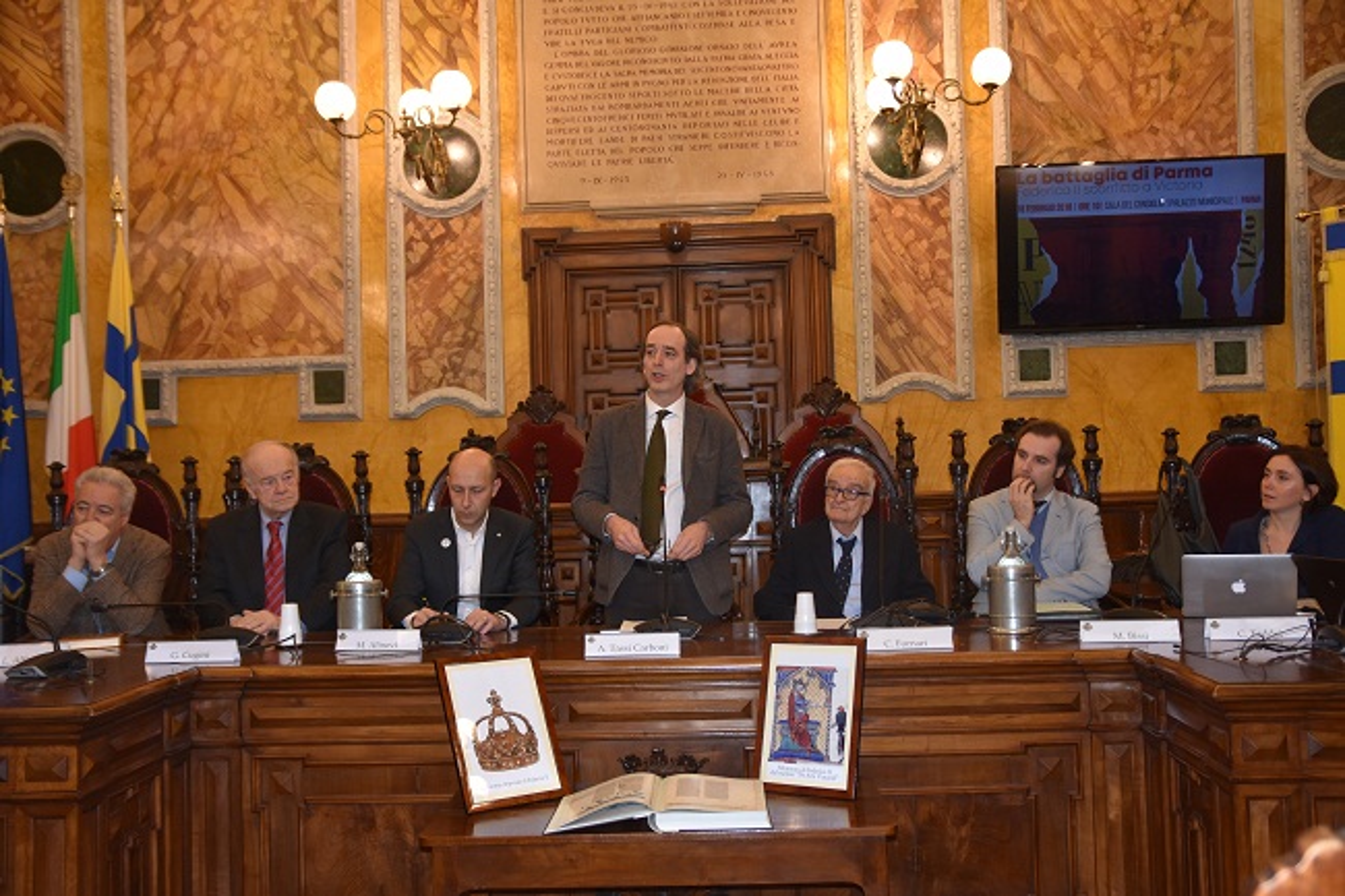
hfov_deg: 53.1
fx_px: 1345
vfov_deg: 36.9
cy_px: 448
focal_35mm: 36
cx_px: 672
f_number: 3
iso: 560
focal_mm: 24
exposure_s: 1/60
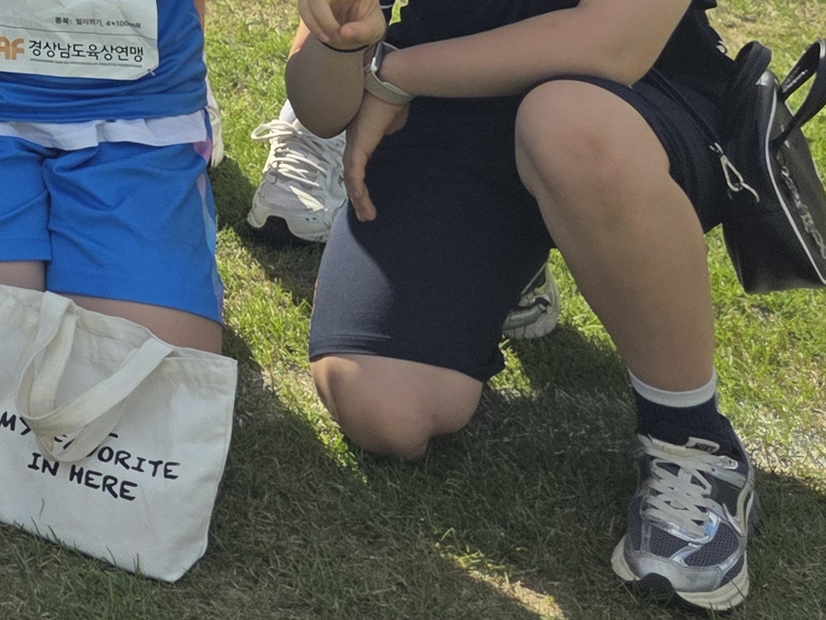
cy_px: -577
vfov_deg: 13.5
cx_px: -748
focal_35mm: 95
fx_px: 2267
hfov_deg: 16.5
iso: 80
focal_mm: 6.3
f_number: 1.7
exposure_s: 1/7061
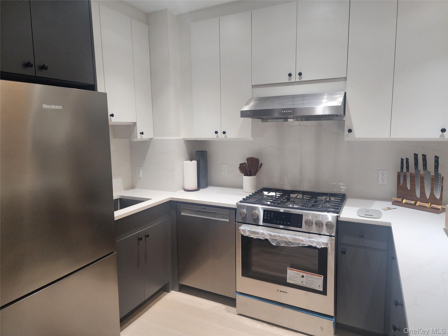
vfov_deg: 58.9
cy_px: 168
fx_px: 298
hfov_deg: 73.9
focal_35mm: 23
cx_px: 224
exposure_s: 1/120
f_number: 1.8
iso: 320
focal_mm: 6.4
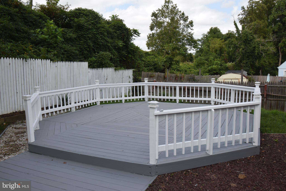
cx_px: 143
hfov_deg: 64.6
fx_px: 226
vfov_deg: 45.7
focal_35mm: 28
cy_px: 96
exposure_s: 1/200
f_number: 8
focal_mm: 19
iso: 100
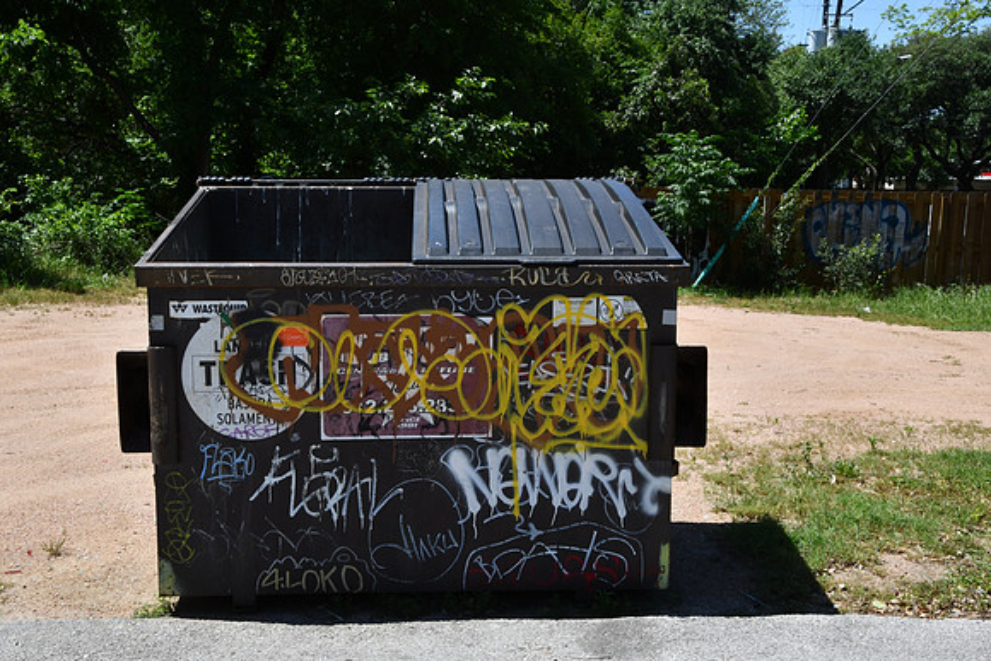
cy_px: 330
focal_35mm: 51
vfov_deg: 26.5
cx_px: 496
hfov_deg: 38.9
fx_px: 1404
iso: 320
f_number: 29
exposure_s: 1/100
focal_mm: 34
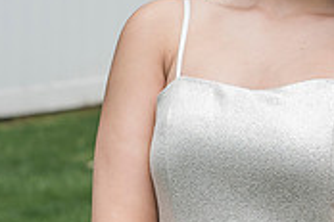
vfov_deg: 6.2
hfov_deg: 9.3
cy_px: -8
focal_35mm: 220
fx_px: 2041
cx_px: 348
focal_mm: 62
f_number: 5.6
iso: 250
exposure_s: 1/160
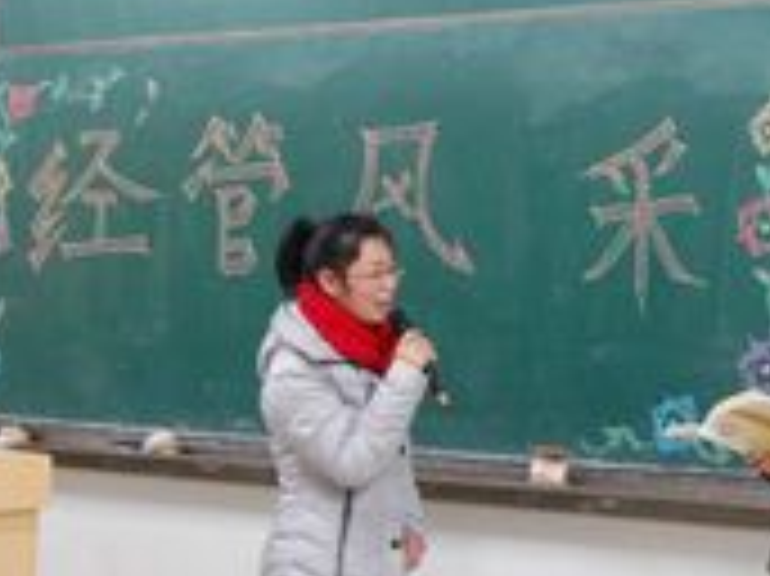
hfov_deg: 21.1
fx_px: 2045
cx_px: 594
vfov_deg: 16.0
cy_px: 205
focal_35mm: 92
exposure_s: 1/10
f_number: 6.3
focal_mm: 26
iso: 800
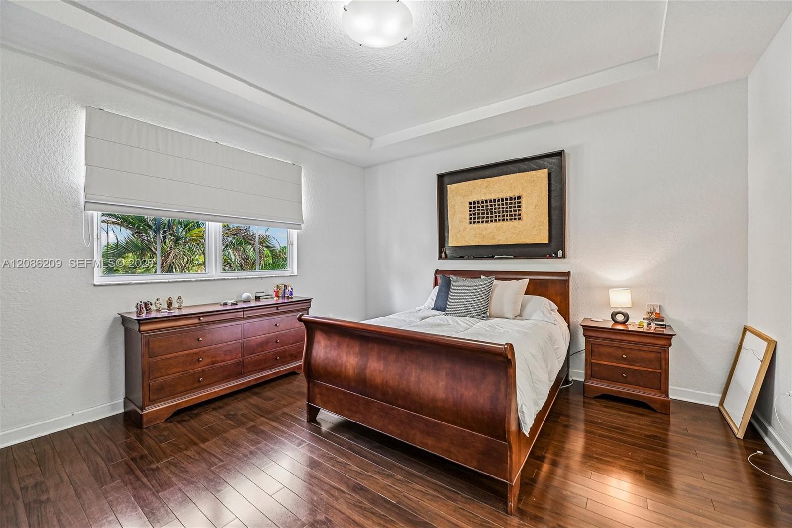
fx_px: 308
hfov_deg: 104.3
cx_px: 396
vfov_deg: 81.2
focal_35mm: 14
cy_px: 264
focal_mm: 14
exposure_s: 1/13
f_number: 4
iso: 180
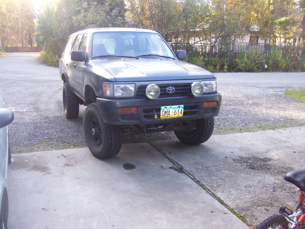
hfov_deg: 50.1
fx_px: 326
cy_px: 114
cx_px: 152
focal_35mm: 37
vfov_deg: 38.7
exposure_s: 1/60
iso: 80
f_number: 2.7
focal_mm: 6
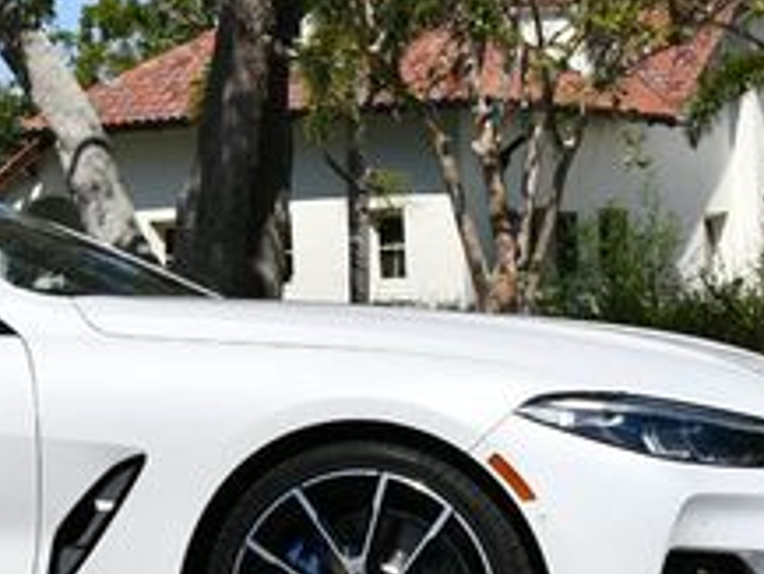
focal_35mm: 159
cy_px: 148
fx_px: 3511
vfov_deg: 9.3
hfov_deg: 12.2
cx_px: -92
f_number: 9
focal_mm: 28
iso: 100
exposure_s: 1/400
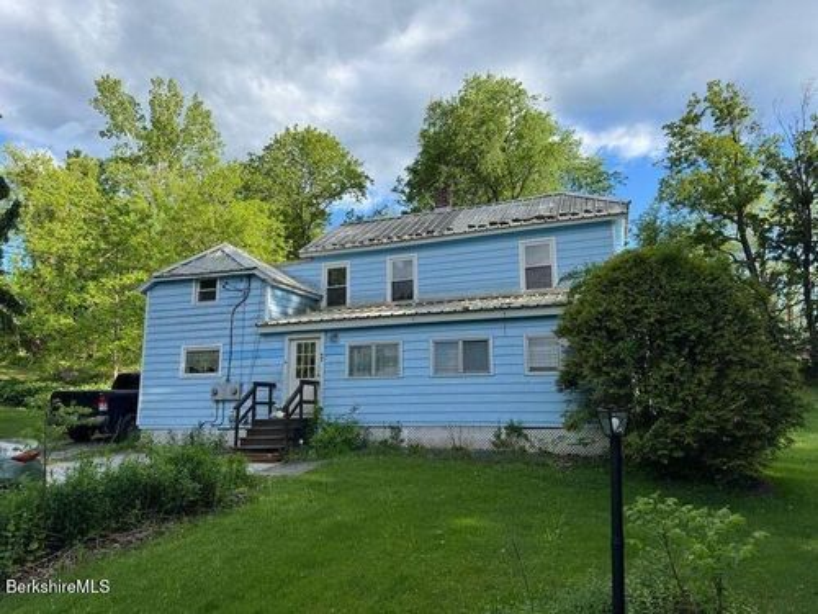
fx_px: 567
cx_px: 409
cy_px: 307
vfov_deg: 56.8
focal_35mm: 24
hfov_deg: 71.6
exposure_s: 1/1524
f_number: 1.78
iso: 80
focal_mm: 6.76
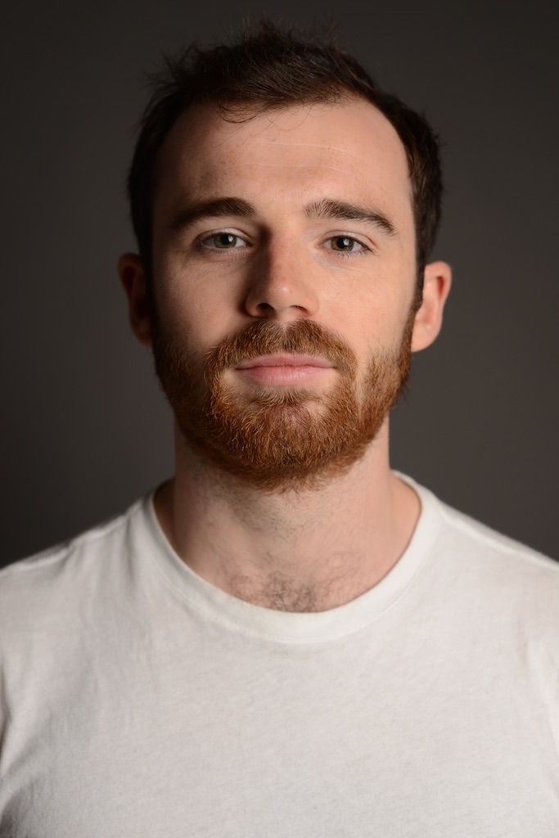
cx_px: 280
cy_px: 419
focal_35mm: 50
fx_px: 1164
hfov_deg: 27.0
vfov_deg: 39.6
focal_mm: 50
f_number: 4.5
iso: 200
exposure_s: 1/125
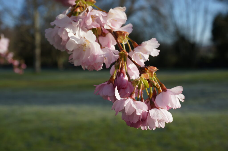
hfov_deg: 36.0
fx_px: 351
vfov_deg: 24.3
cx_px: 114
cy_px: 76
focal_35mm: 56
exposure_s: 1/160
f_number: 9
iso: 100
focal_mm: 37
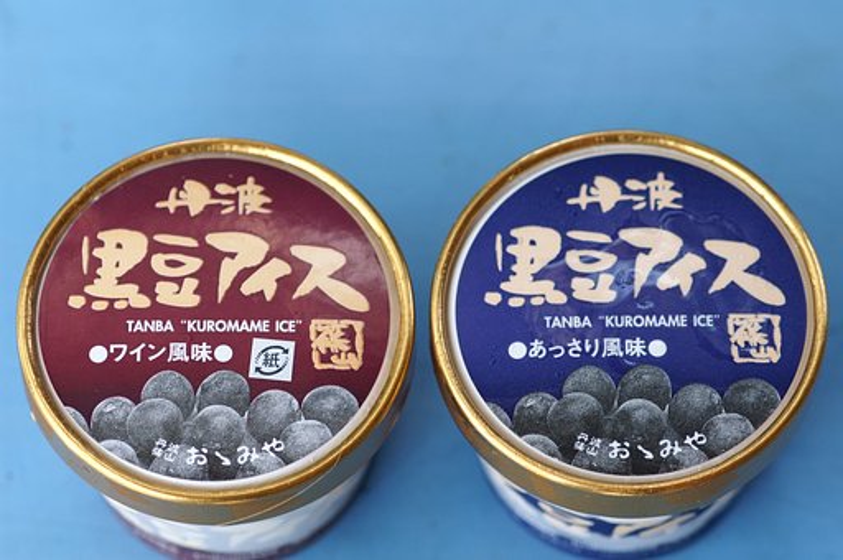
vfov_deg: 9.1
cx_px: 422
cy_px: 280
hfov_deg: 13.7
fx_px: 3508
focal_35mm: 150
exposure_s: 1/250
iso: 400
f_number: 3.5
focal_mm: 100
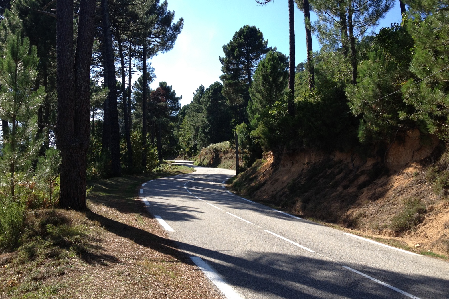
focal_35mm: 37
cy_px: 140
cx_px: 226
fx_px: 461
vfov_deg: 35.9
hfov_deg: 51.9
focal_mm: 4.28
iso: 64
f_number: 2.4
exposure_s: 1/800
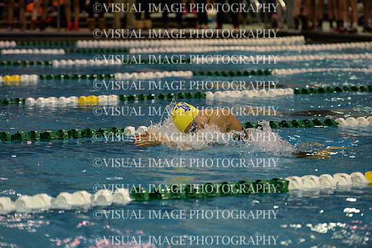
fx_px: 1136
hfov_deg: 18.6
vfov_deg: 12.4
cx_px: 186
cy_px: 124
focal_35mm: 110
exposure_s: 1/800
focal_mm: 110
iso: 6400
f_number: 2.8
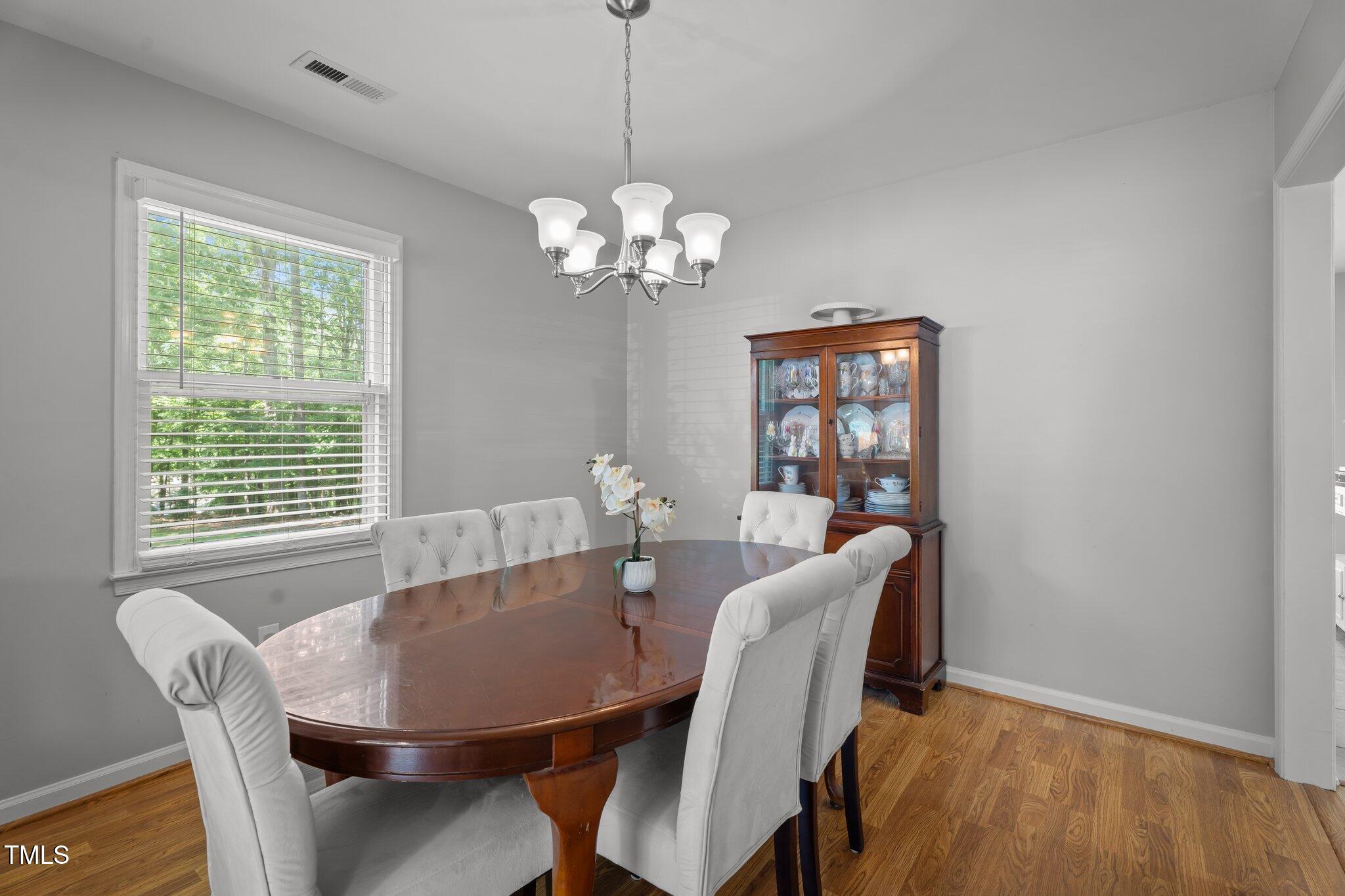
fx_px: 598
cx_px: 672
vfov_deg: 73.7
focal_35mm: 16
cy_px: 448
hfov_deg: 96.7
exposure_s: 1/1.25
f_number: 8
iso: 400
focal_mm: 16
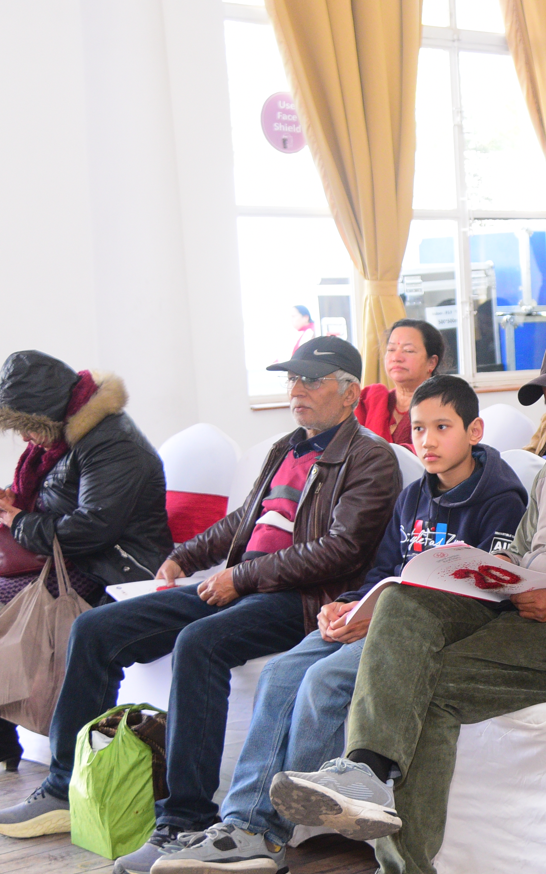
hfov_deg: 14.6
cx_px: 781
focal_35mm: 84
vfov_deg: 24.6
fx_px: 2000
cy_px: 514
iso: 1250
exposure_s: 1/160
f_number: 4
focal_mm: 40
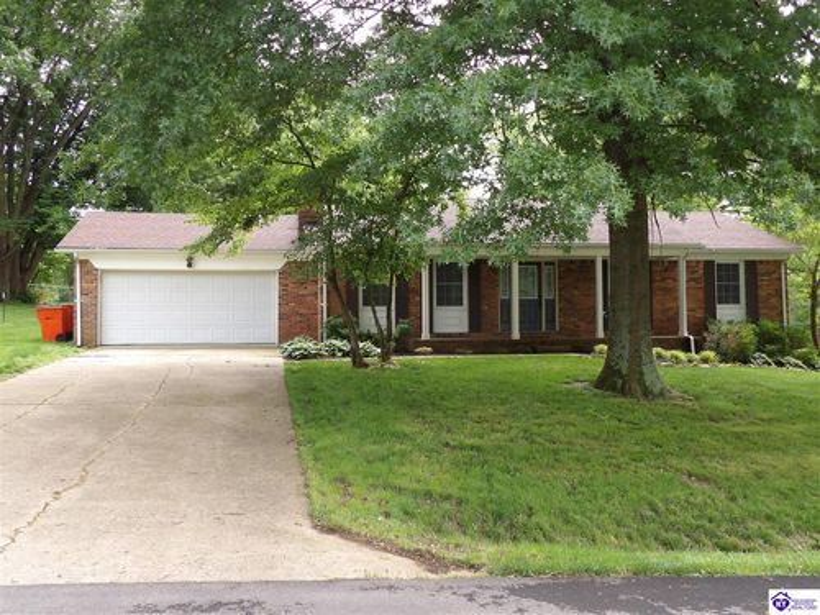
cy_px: 308
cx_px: 410
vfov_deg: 42.9
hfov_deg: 55.4
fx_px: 782
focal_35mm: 33
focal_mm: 5.9
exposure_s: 1/142
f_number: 3.6
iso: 100
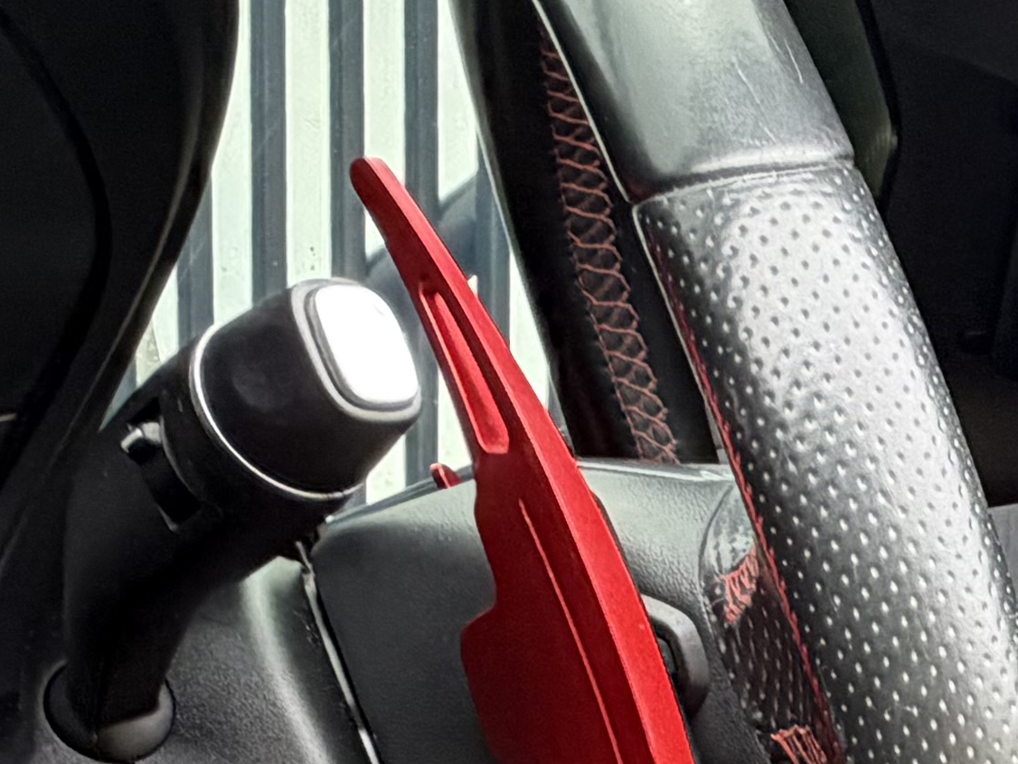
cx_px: 1485
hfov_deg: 22.8
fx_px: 2088
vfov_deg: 16.7
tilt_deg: -6.5
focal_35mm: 71
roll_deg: -3.0
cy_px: 1433
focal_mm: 2.22
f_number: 2.2
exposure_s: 1/121
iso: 160
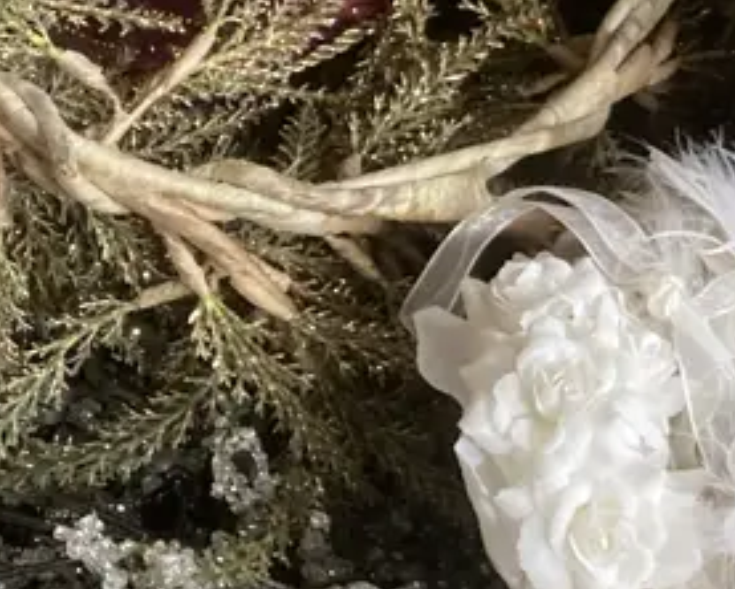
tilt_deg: -68.5
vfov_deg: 15.2
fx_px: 2199
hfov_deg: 18.3
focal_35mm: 101
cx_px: -50
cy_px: 210
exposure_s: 1/25
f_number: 1.8
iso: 320
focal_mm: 3.99
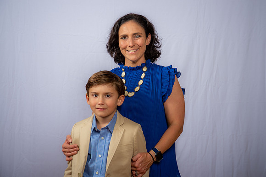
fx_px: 480
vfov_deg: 20.9
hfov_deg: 31.0
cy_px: 88
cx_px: 133
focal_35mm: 65
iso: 250
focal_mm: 65
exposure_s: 1/160
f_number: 6.3
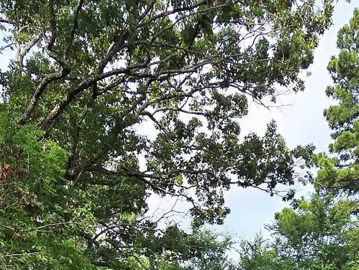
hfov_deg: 35.2
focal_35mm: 54
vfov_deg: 21.2
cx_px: 237
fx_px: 560
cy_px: 440
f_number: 2.2
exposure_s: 1/769
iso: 50
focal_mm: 2.2
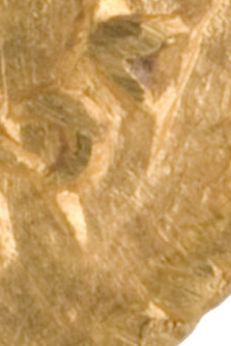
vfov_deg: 1.7
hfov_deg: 1.1
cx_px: -383
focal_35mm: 1209
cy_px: -350
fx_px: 11622
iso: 100
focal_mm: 105
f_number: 29
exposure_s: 1/160
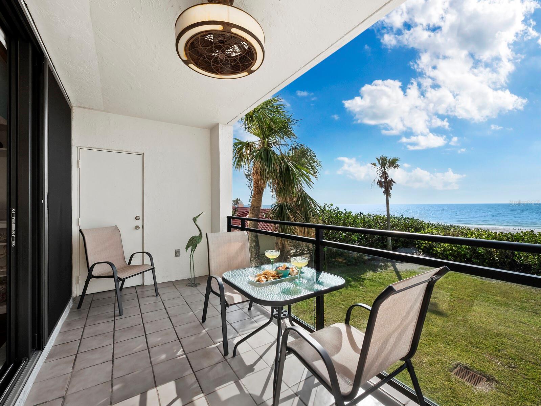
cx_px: 270
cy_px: 203
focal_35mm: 14
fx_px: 219
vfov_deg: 85.7
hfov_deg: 102.1
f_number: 11
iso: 400
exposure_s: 1/125
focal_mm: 7
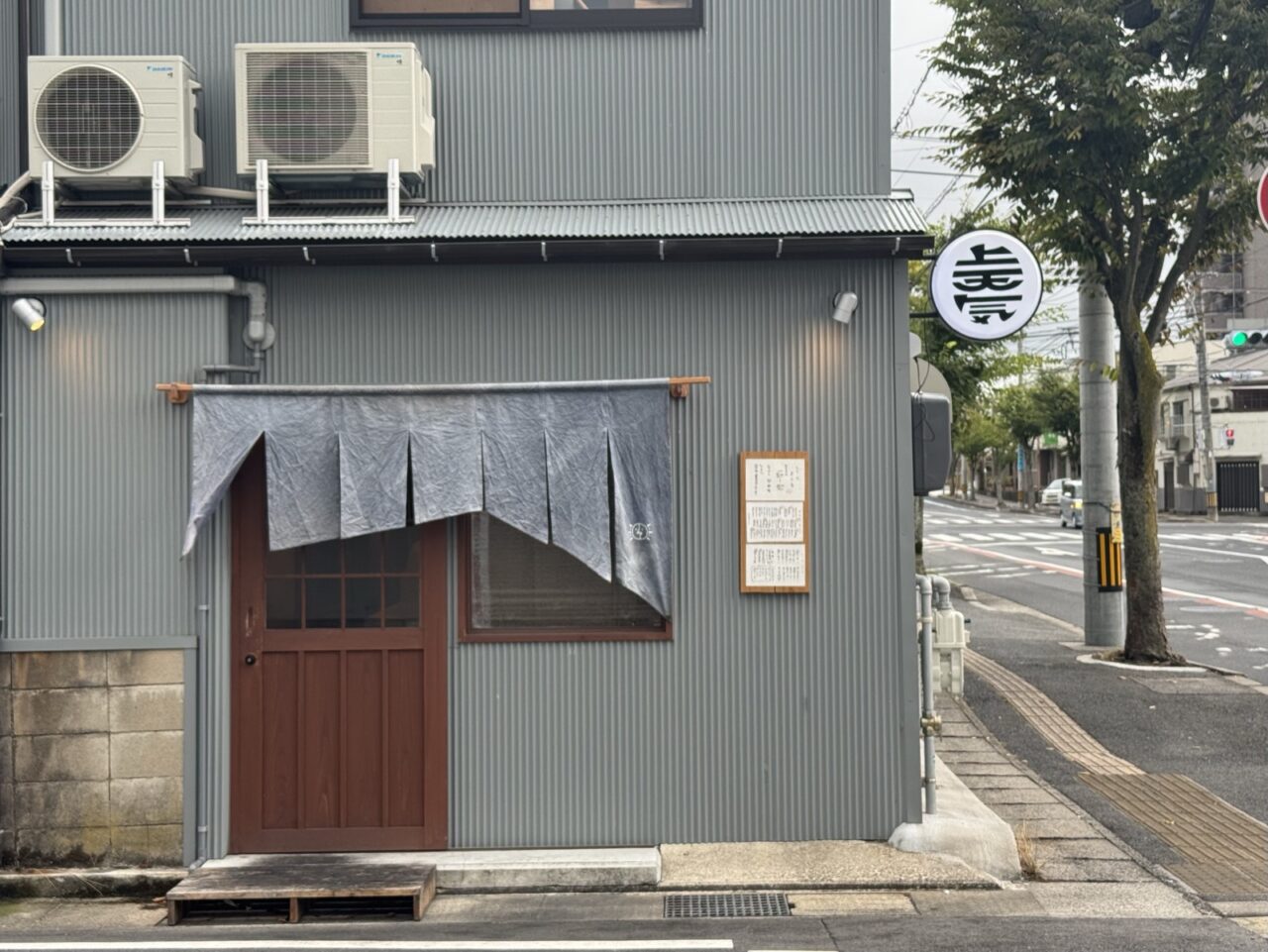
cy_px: 476
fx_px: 1759
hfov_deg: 39.6
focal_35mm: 48
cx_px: 634
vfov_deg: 30.3
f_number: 1.78
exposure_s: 1/263
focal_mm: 6.76
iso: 64
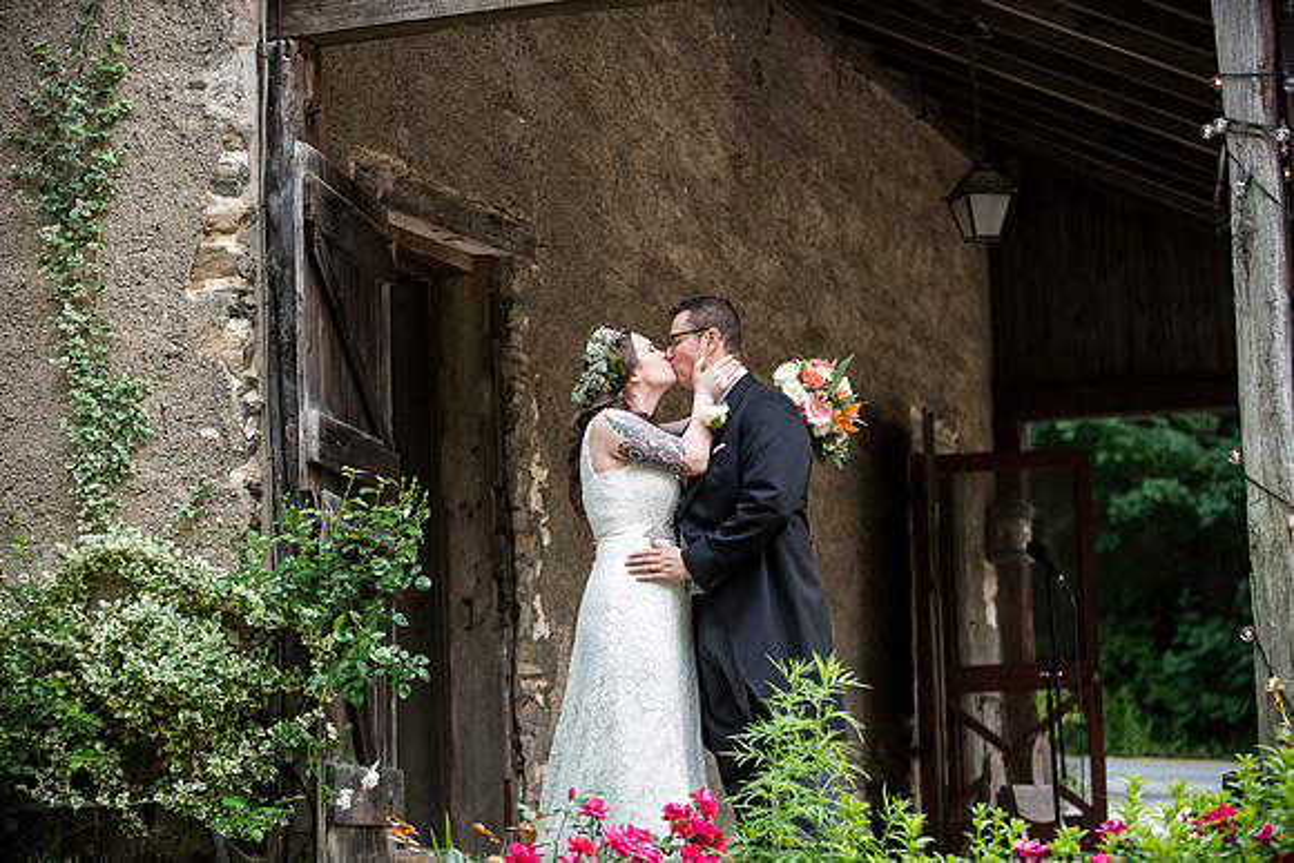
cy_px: 432
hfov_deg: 23.6
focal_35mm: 86
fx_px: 3092
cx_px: 647
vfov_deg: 15.9
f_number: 2.8
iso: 640
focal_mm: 86
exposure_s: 1/1600
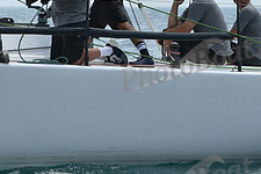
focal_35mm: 284
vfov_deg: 4.8
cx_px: 61
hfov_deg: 7.2
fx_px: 2059
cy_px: 18
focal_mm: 110
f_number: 8
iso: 250
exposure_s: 1/1250
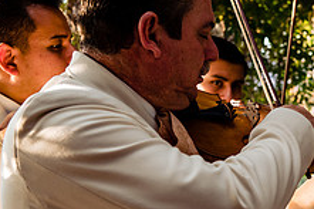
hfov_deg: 15.8
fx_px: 1098
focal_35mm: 126
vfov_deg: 10.9
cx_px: 340
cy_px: 133
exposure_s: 1/320
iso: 800
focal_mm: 48
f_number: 3.5
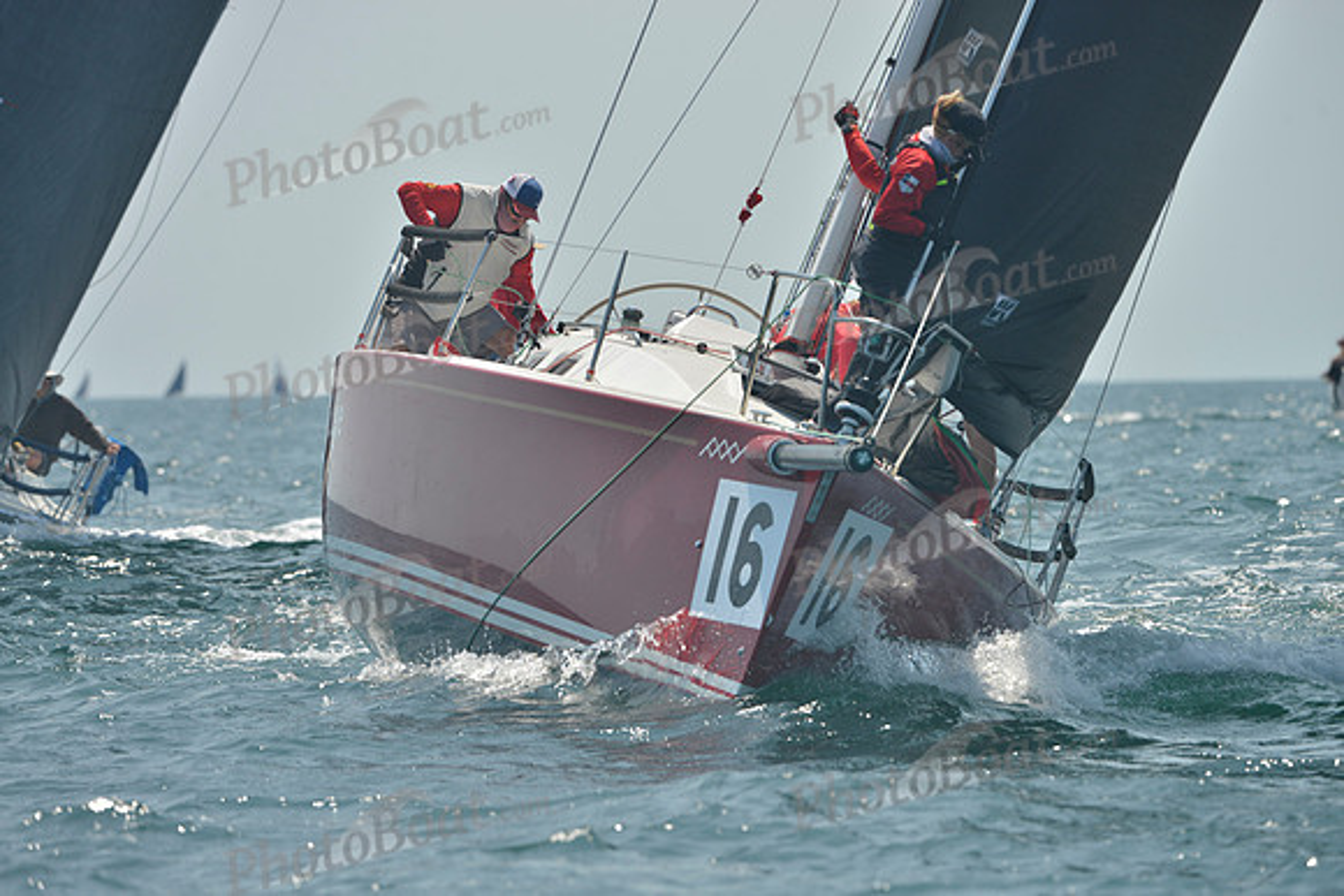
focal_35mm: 300
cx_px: 672
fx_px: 11202
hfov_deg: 6.9
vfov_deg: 4.6
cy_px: 448
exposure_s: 1/1250
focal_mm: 300
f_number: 7.1
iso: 280
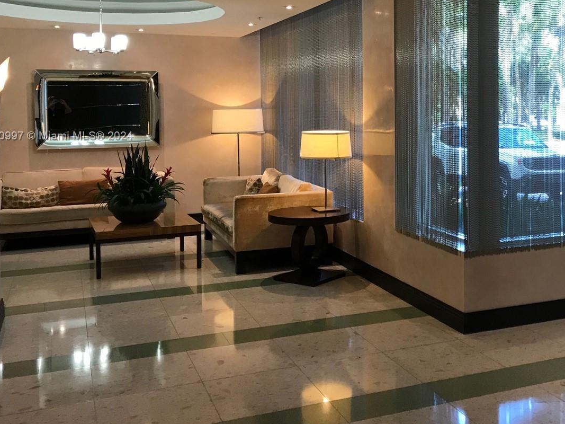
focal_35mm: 42
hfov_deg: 44.0
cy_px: 137
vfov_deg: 34.0
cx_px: 387
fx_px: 685
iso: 40
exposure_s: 1/30
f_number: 1.8
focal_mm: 3.99
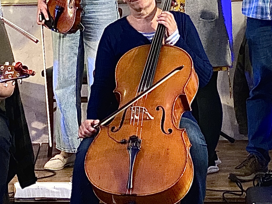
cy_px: -44
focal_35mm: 204
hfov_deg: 9.7
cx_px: 71
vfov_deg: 7.2
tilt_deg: -0.2
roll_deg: +0.7
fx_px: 1603
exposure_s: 1/33
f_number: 2
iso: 400
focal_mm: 6
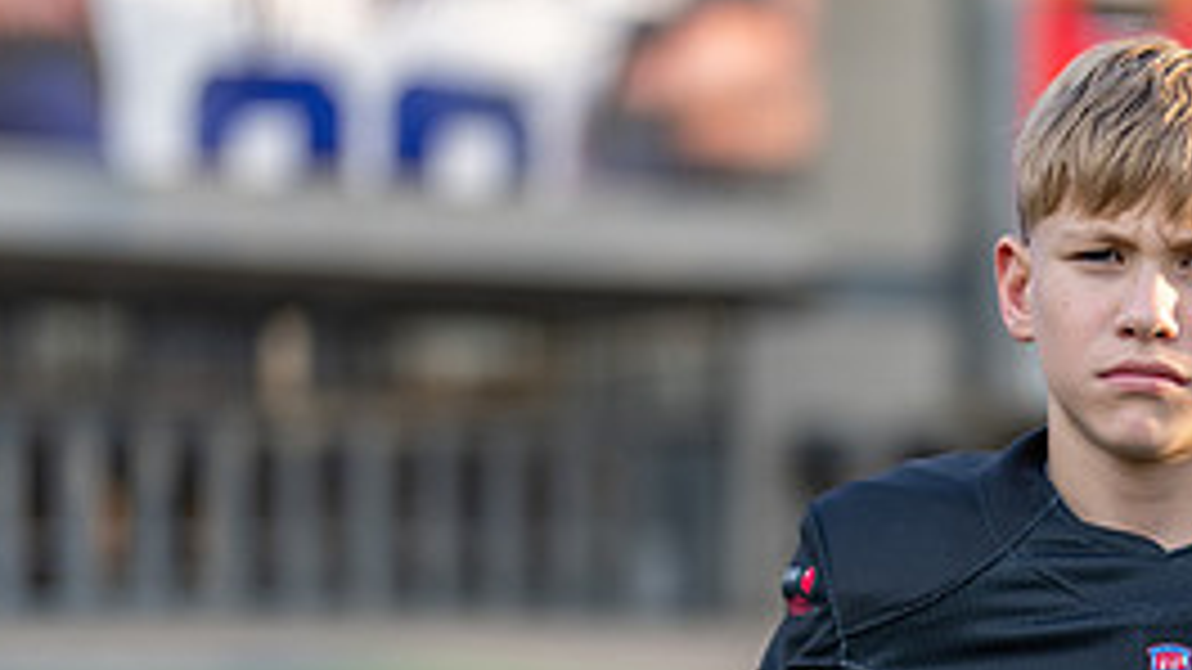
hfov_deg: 17.1
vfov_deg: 9.8
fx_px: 3887
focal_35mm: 123
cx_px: 1165
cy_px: 692
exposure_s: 1/2000
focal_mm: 50
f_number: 1.2
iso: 100
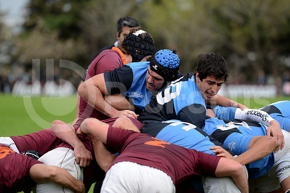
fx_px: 1611
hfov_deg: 10.3
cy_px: 96
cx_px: 145
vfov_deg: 6.9
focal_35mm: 200
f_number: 2.8
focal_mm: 200
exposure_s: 1/1250
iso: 320
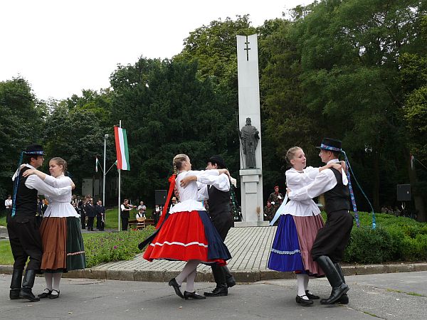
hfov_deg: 46.8
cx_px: 214
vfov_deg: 36.0
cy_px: 160
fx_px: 493
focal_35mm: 40
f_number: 4.5
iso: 100
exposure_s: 1/200
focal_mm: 8.1
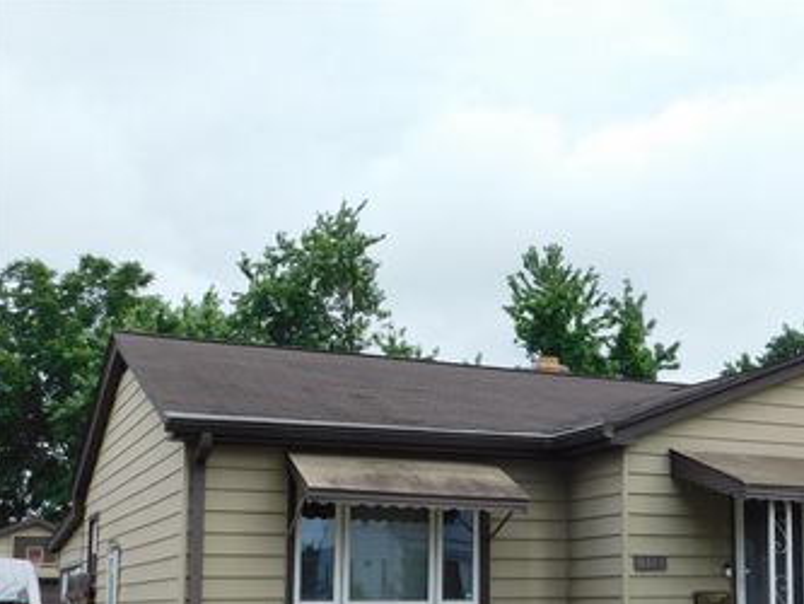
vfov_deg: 26.7
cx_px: 596
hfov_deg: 34.8
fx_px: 1255
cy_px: 451
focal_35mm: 54
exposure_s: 1/800
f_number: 3.5
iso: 125
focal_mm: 6.3
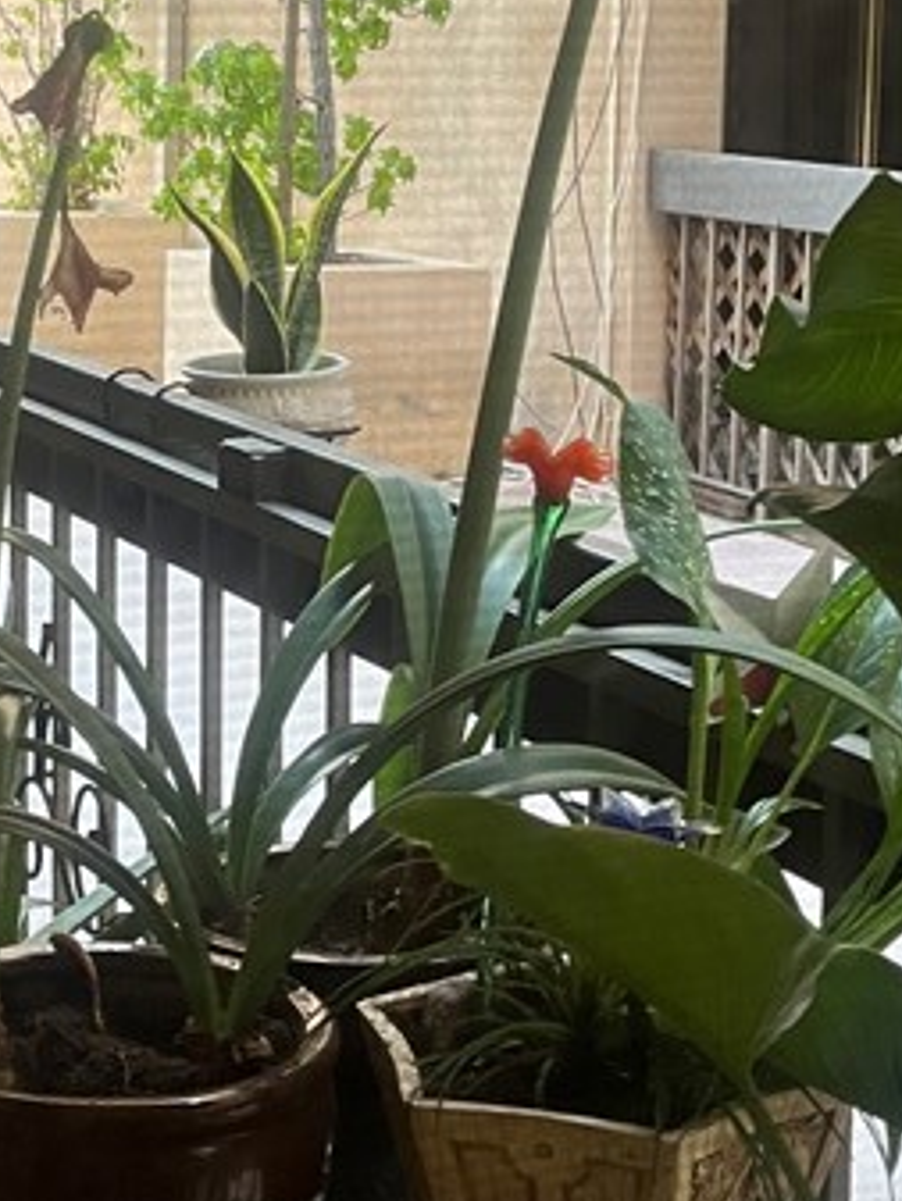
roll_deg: -0.3
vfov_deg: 24.2
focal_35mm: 79
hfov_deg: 18.5
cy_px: 200
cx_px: 171
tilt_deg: -4.5
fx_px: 2743
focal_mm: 5.1
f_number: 1.6
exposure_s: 1/99
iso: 125
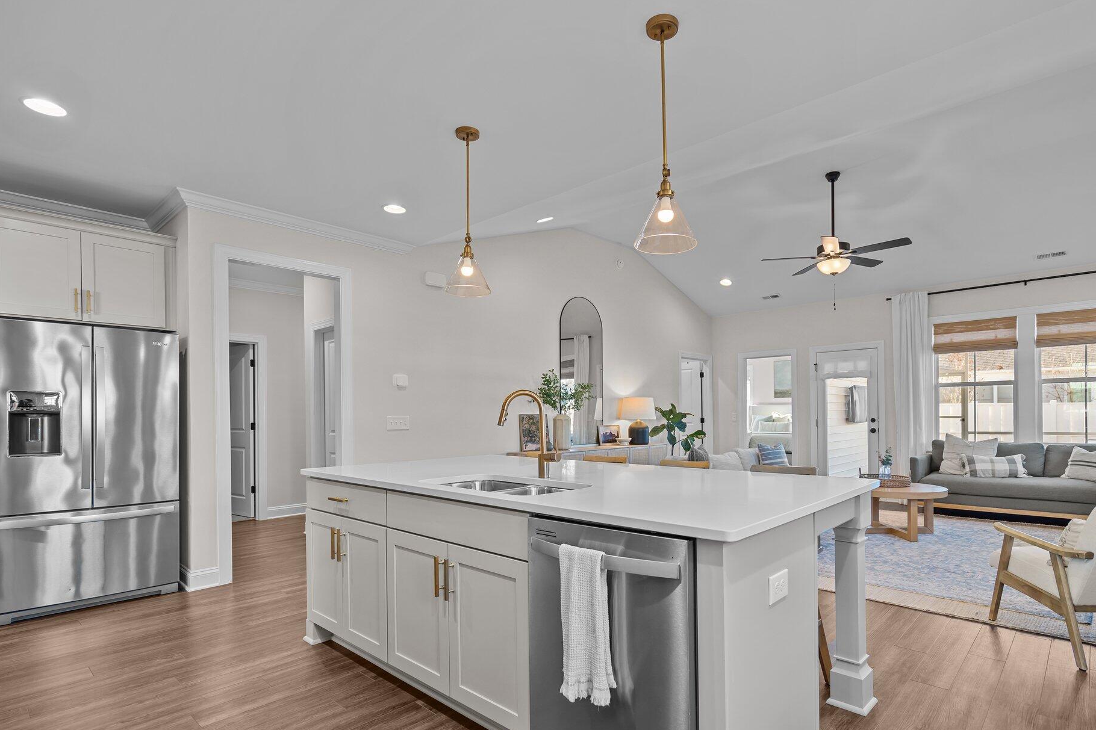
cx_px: 595
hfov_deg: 89.8
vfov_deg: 67.2
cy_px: 407
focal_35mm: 18
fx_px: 548
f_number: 4
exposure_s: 1/5
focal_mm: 16
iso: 320
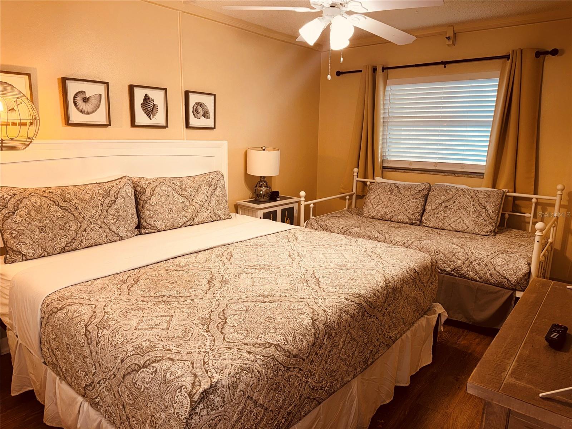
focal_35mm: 24
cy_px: 214
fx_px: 397
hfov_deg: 71.6
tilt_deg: -11.0
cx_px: 286
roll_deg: -1.5
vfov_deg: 56.8
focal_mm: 6.76
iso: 64
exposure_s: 1/25
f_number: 1.78
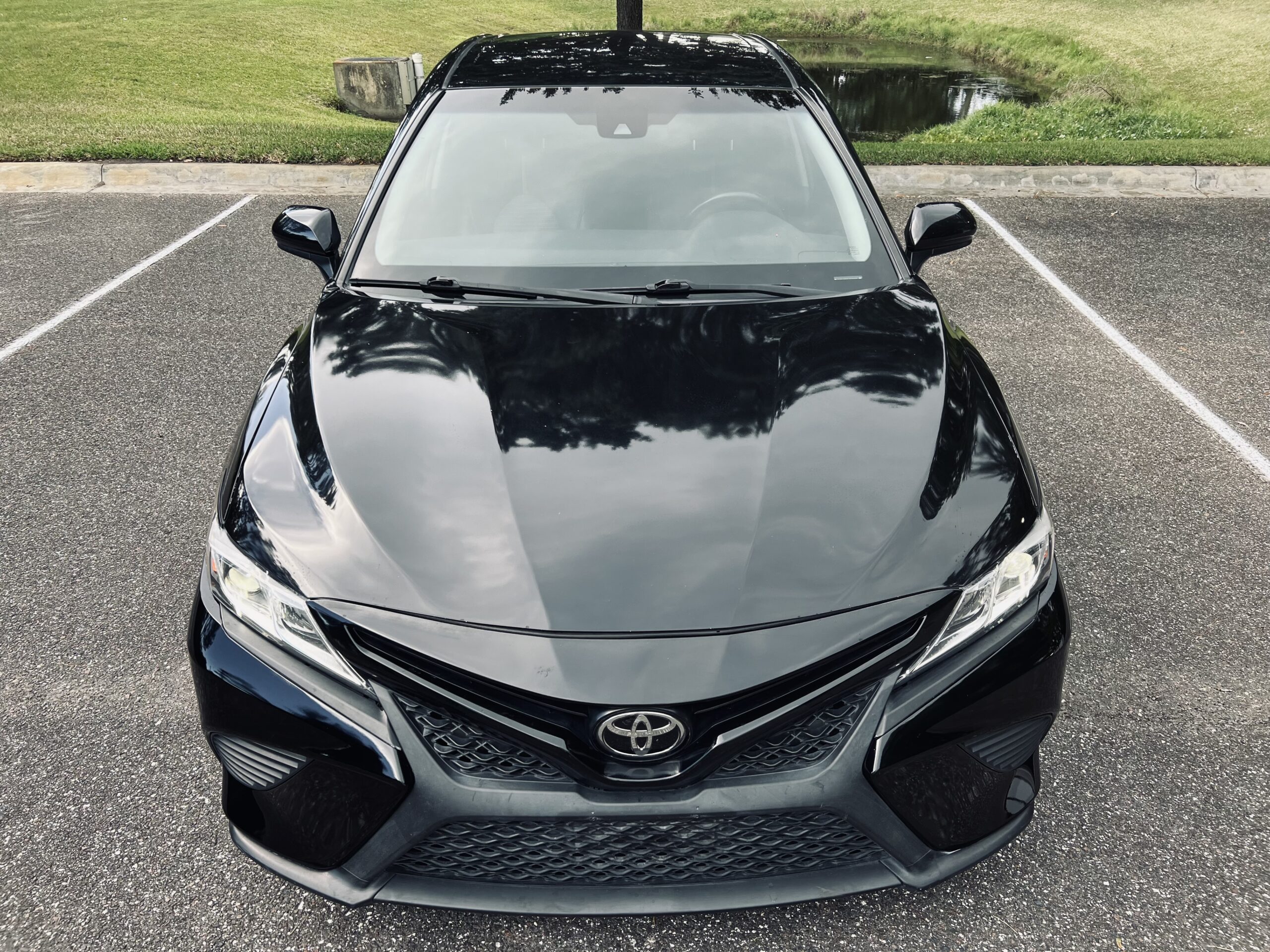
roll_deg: +1.1
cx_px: 635
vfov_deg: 53.1
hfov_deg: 67.3
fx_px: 954
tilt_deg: -29.9
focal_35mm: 26
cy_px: 476
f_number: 1.5
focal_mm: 5.7
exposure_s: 1/165
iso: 50
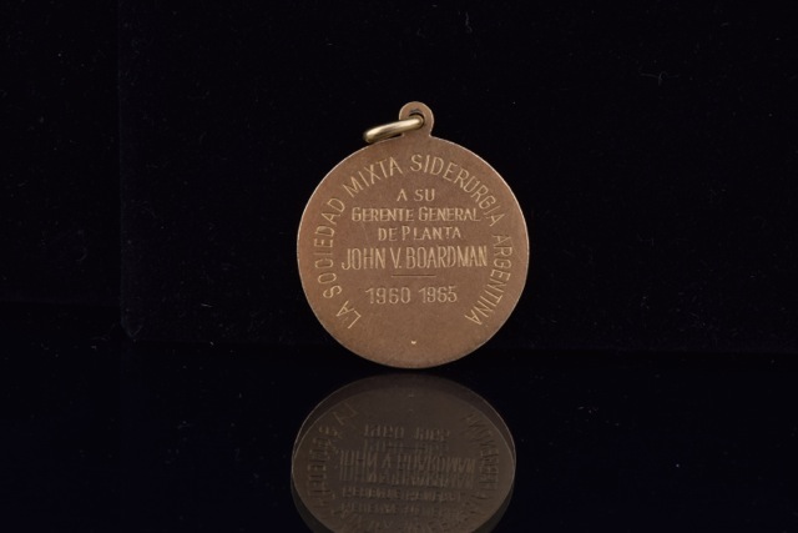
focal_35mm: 82
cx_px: 399
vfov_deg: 16.6
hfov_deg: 24.6
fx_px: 1829
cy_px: 266
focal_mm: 55
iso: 100
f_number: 25
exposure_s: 1/100
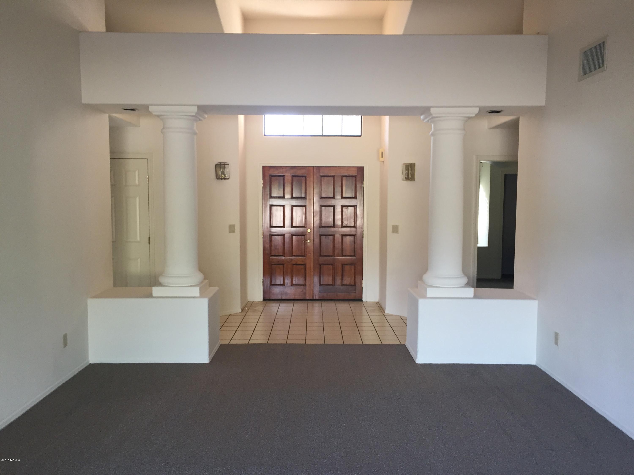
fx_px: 531
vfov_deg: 48.2
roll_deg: -0.2
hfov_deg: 61.7
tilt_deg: -5.4
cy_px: 238
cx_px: 317
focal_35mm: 29
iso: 40
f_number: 2.2
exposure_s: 1/30
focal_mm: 4.15
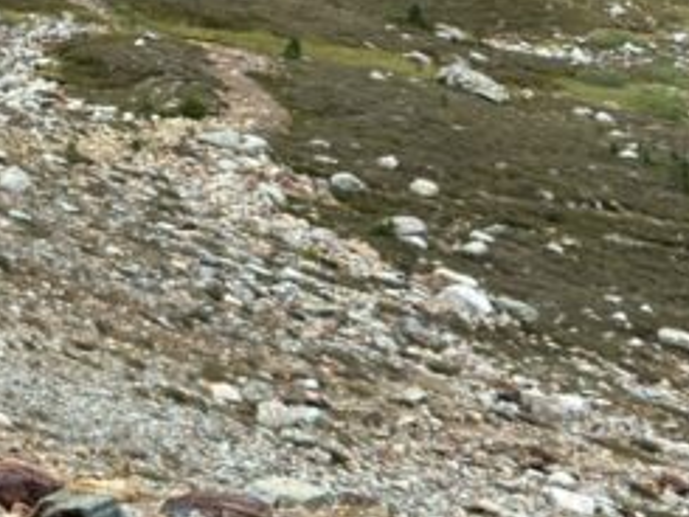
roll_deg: +0.1
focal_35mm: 159
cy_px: -823
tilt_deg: -0.2
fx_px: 3166
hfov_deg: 12.3
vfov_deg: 8.4
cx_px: 67
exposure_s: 1/4237
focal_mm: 6.76
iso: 80
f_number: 1.78
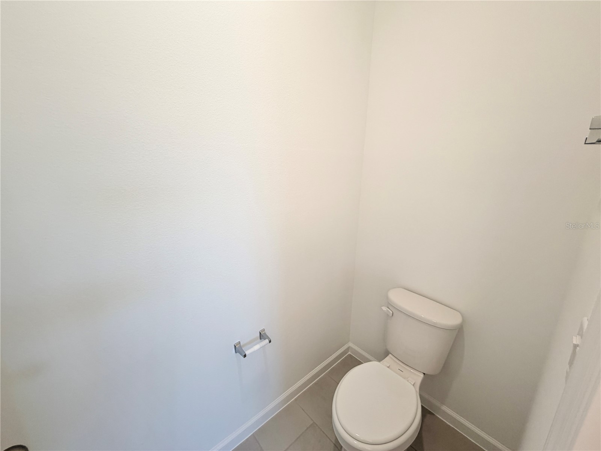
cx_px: 300
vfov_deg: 85.7
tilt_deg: -14.9
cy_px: 226
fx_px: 243
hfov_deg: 102.1
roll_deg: -1.1
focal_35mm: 14
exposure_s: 1/120
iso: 125
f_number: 2.2
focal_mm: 2.22
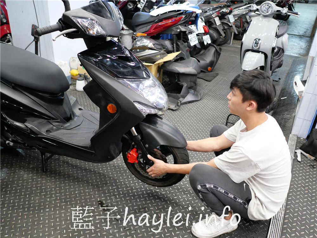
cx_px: 158
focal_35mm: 30
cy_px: 119
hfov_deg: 60.0
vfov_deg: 46.8
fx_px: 275
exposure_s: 1/60
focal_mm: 15
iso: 800
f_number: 1.7
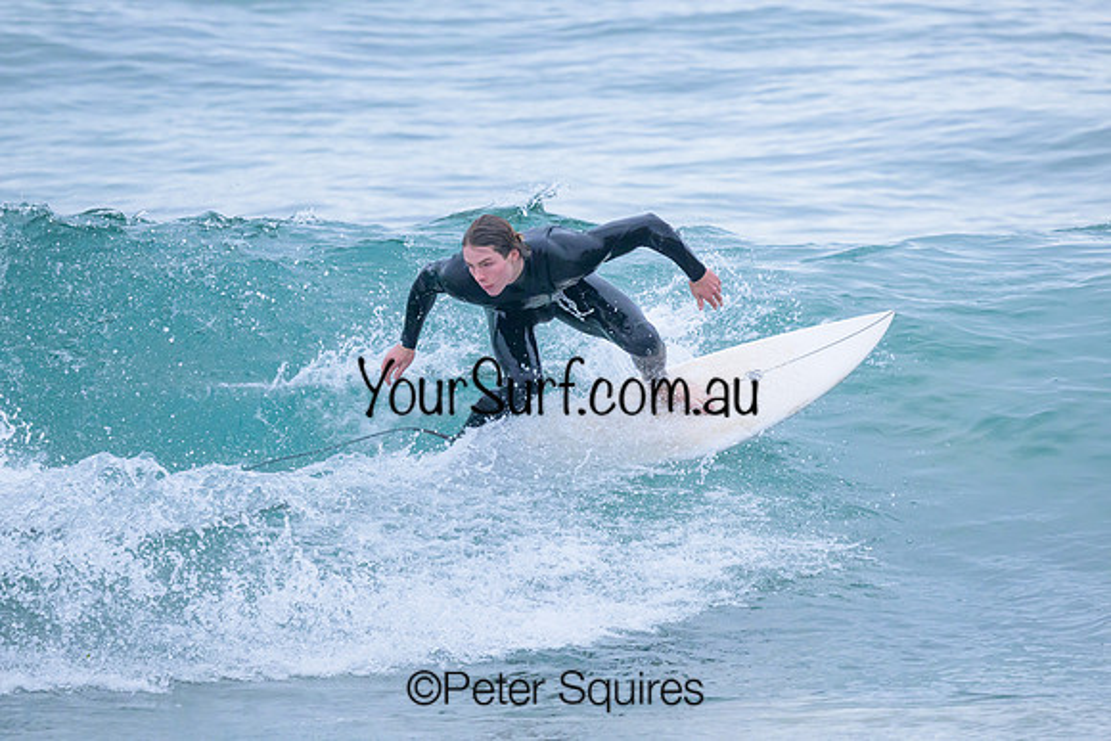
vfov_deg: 1.7
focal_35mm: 800
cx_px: 556
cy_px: 370
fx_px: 24694
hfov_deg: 2.6
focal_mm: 800
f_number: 6.3
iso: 4000
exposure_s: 1/1250
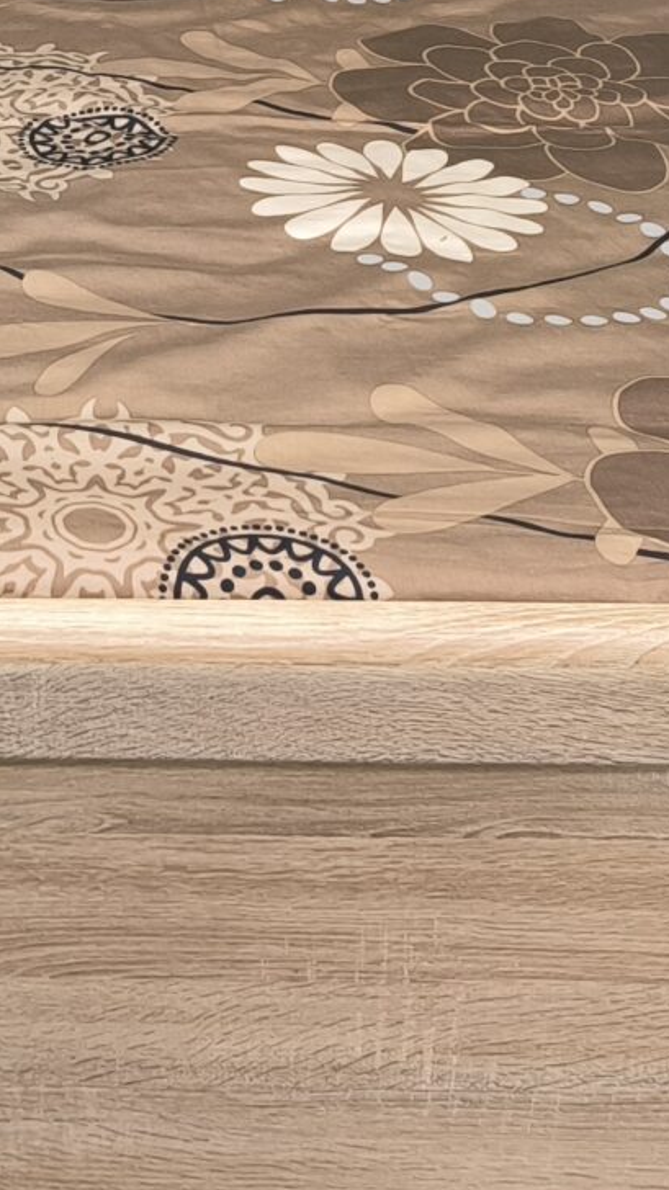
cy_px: 54
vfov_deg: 22.4
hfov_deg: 12.3
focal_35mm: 92
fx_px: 2904
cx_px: -422
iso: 320
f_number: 1.9
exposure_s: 1/50
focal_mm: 6.92
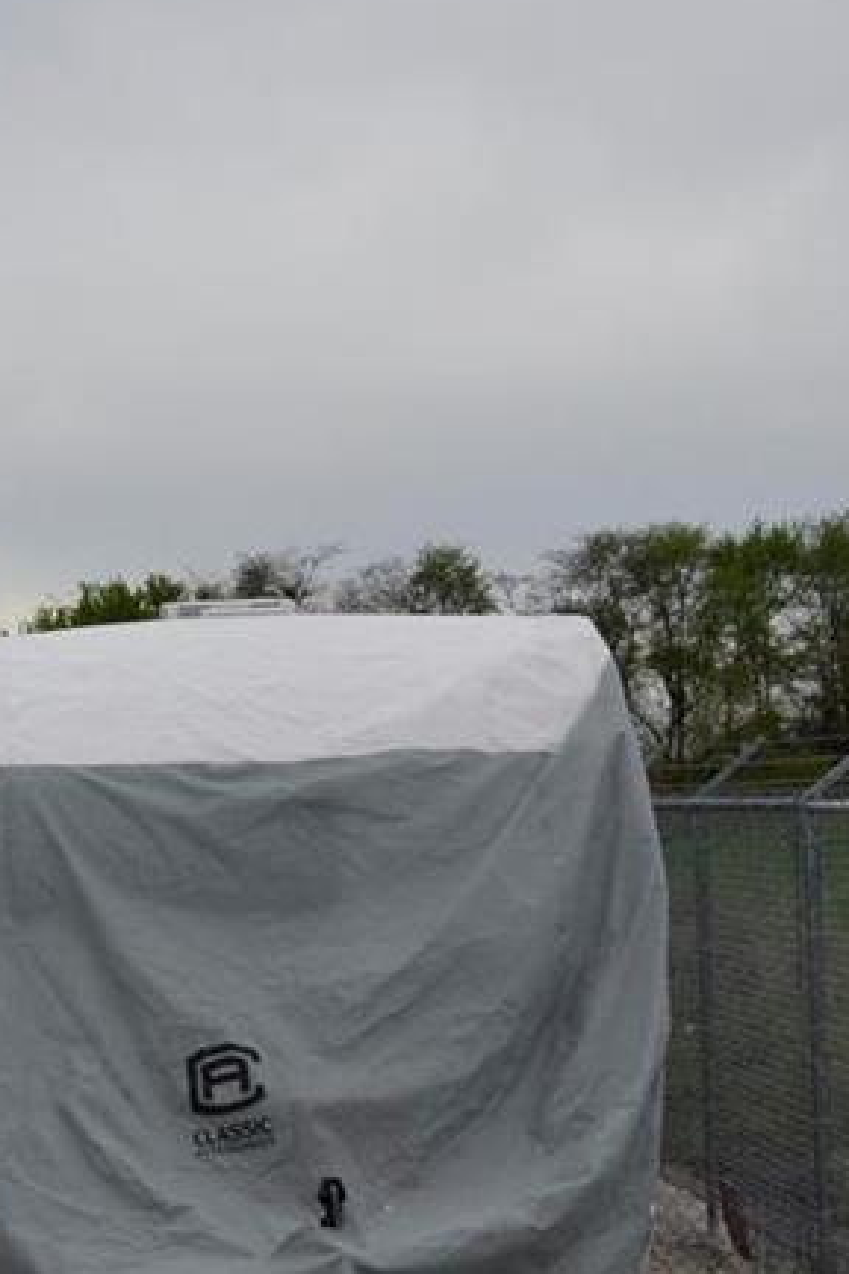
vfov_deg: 15.4
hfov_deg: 9.2
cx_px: -1262
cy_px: 904
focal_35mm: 133
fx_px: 4705
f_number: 7.1
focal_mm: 24
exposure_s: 1/250
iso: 400
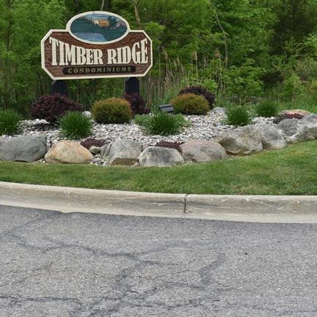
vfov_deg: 28.4
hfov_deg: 27.7
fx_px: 622
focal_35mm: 60
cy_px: 100
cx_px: 37
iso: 110
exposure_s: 1/250
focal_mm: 20
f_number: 8
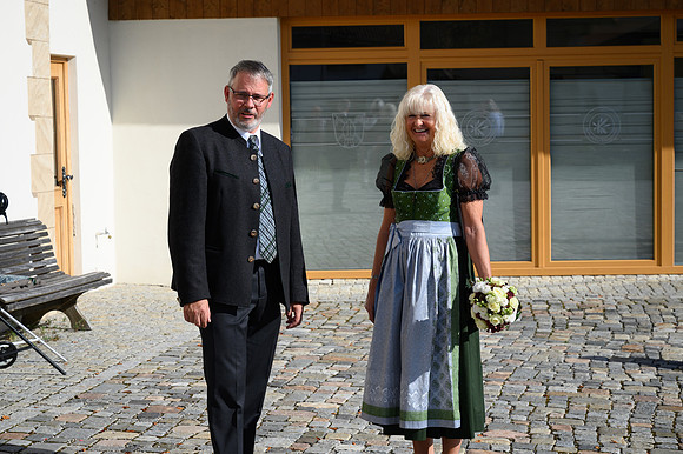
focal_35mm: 70
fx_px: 1327
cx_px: 342
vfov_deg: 19.4
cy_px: 227
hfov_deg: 28.9
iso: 100
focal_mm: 70
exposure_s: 1/400
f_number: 8
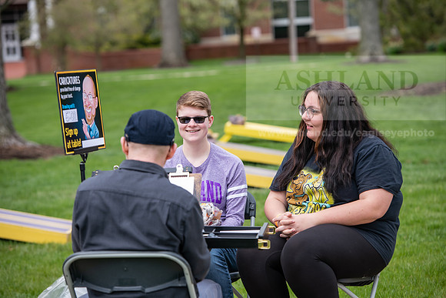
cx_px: 223
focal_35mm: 135
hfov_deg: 15.2
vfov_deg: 10.2
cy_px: 149
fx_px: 1673
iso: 160
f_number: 4.5
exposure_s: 1/400
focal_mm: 135
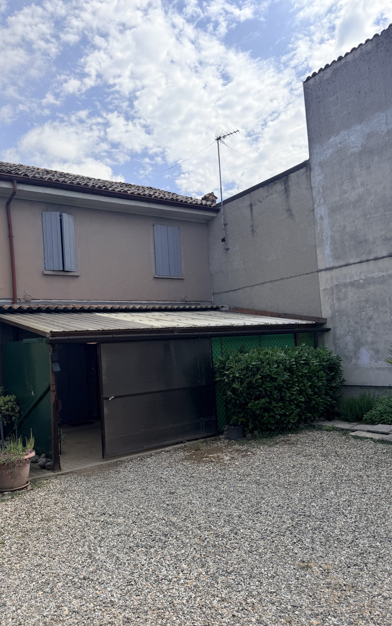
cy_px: 318
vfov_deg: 70.4
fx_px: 444
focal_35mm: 26
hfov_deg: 47.5
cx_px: 173
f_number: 1.78
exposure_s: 1/6711
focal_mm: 6.76
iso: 100
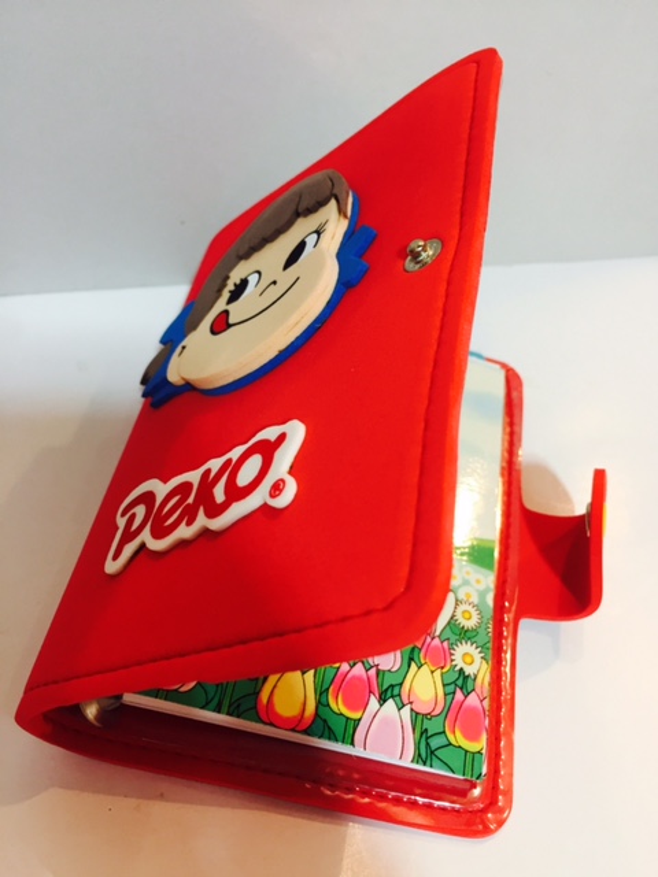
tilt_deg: -55.3
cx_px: 329
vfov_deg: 61.7
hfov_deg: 48.2
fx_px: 735
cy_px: 438
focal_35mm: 29
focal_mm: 4.15
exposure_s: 1/33
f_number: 2.2
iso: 100
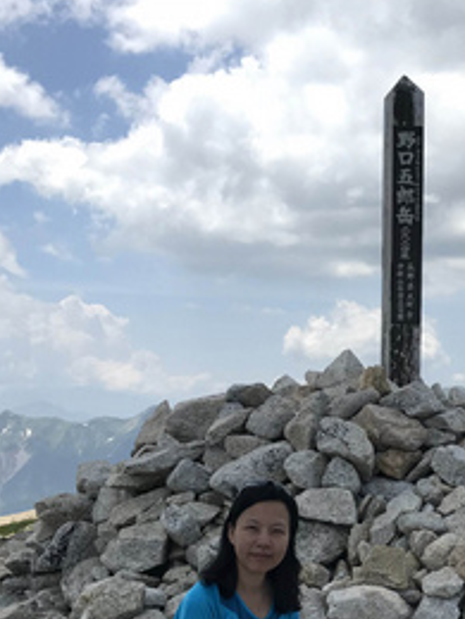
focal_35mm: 56
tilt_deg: -2.3
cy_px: 462
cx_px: 365
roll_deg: -0.3
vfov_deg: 33.7
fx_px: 1003
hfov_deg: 25.7
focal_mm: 3.99
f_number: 1.8
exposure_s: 1/2227
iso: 20
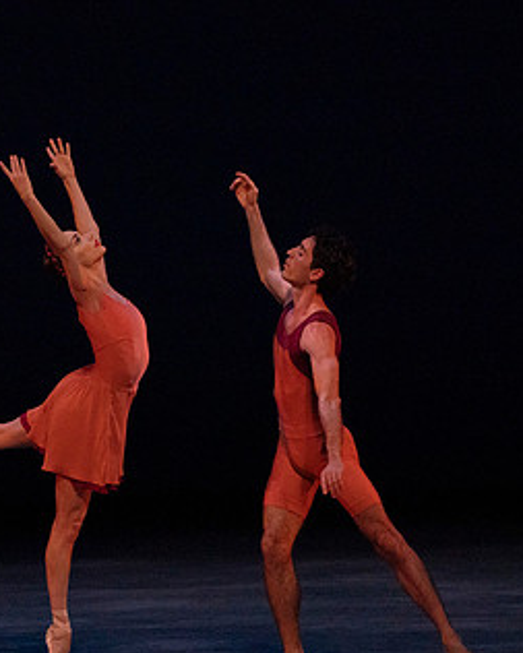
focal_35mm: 501
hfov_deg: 3.1
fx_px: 9689
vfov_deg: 3.9
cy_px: 350
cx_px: 157
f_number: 5.6
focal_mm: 291
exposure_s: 1/400
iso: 12800
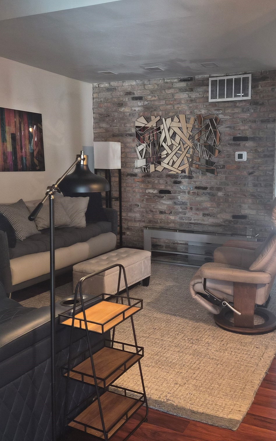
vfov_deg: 58.1
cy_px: 219
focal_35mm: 33
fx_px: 397
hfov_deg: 37.9
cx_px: 182
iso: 400
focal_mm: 5.4
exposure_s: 1/120
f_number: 1.8
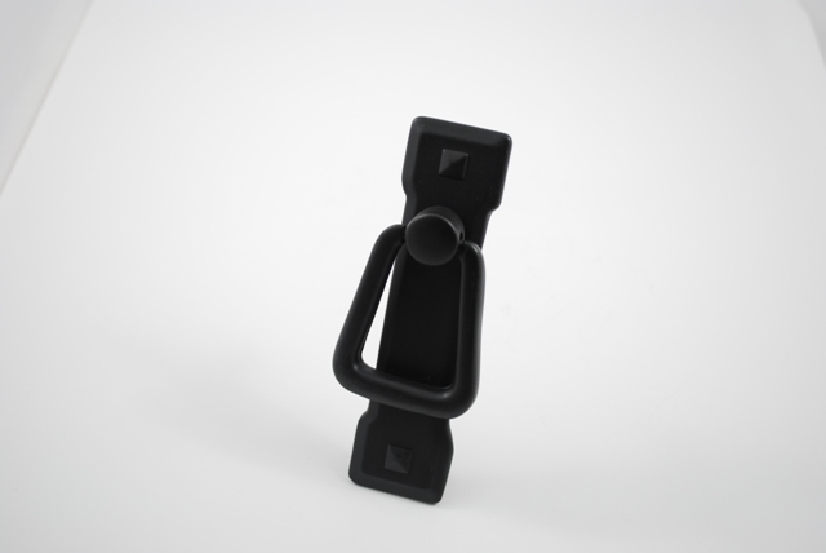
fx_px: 1240
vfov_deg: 25.1
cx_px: 413
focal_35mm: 54
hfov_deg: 36.8
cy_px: 276
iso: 100
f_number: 5.3
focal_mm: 36
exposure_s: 1/13
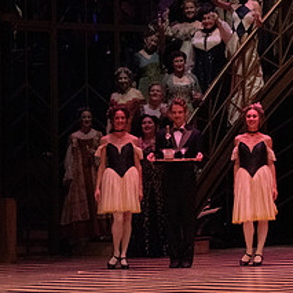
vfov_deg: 7.0
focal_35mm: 250
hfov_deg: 6.9
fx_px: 2394
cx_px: 358
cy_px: 89
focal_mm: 108
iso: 12800
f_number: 14
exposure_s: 1/400
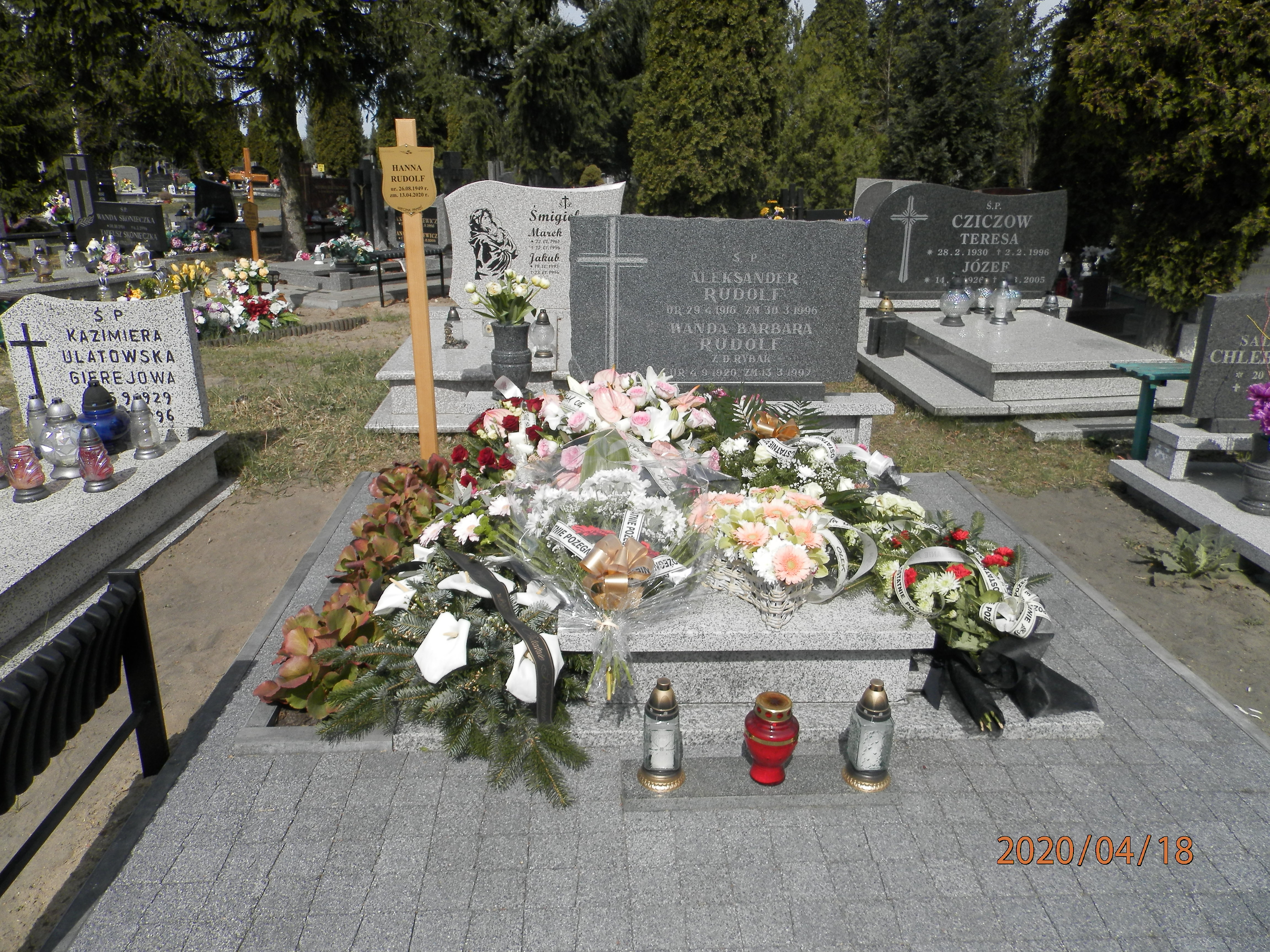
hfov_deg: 69.4
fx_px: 917
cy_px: 476
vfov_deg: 54.9
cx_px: 635
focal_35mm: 25
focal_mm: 4.5
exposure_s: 1/250
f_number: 8.7
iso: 80
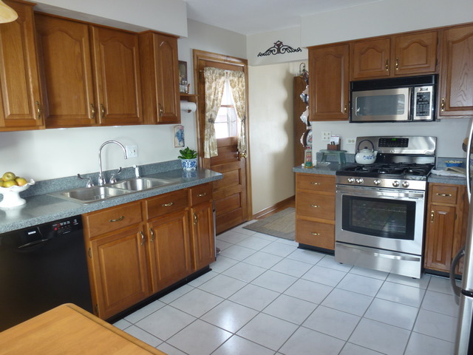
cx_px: 236
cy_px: 178
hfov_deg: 71.6
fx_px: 328
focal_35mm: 24
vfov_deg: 56.8
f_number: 3.3
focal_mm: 4.3
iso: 100
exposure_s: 1/13
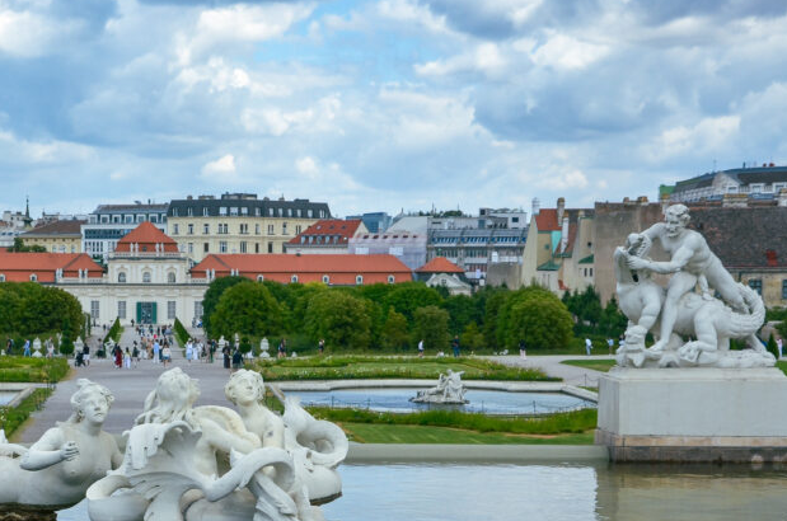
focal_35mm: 87
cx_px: 192
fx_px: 1894
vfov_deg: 15.6
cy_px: 404
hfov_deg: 23.2
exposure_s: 1/800
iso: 160
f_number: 7.1
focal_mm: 35
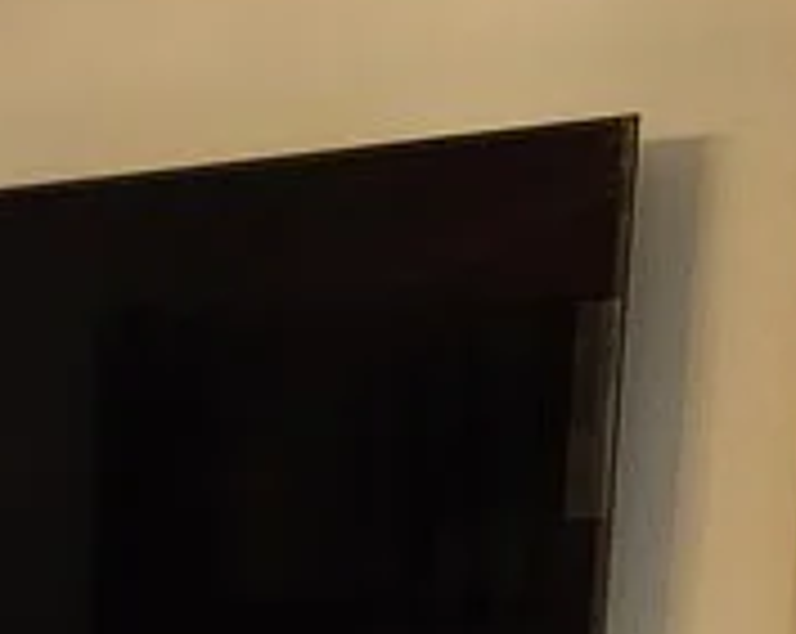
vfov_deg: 11.0
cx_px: -364
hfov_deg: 14.0
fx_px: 3058
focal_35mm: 130
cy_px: 1156
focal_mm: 5.4
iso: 500
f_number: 1.8
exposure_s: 1/120
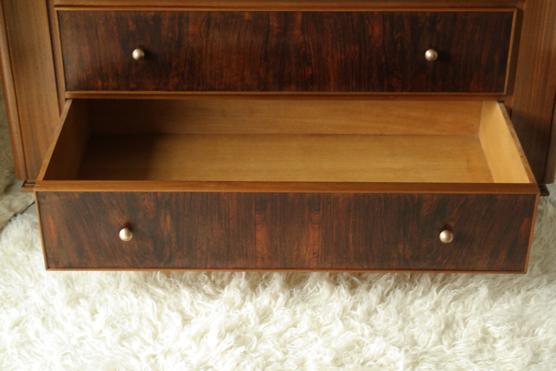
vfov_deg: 19.7
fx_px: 1066
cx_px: 278
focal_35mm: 69
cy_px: 186
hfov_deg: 29.2
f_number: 5.6
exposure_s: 1/25
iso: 800
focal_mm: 45
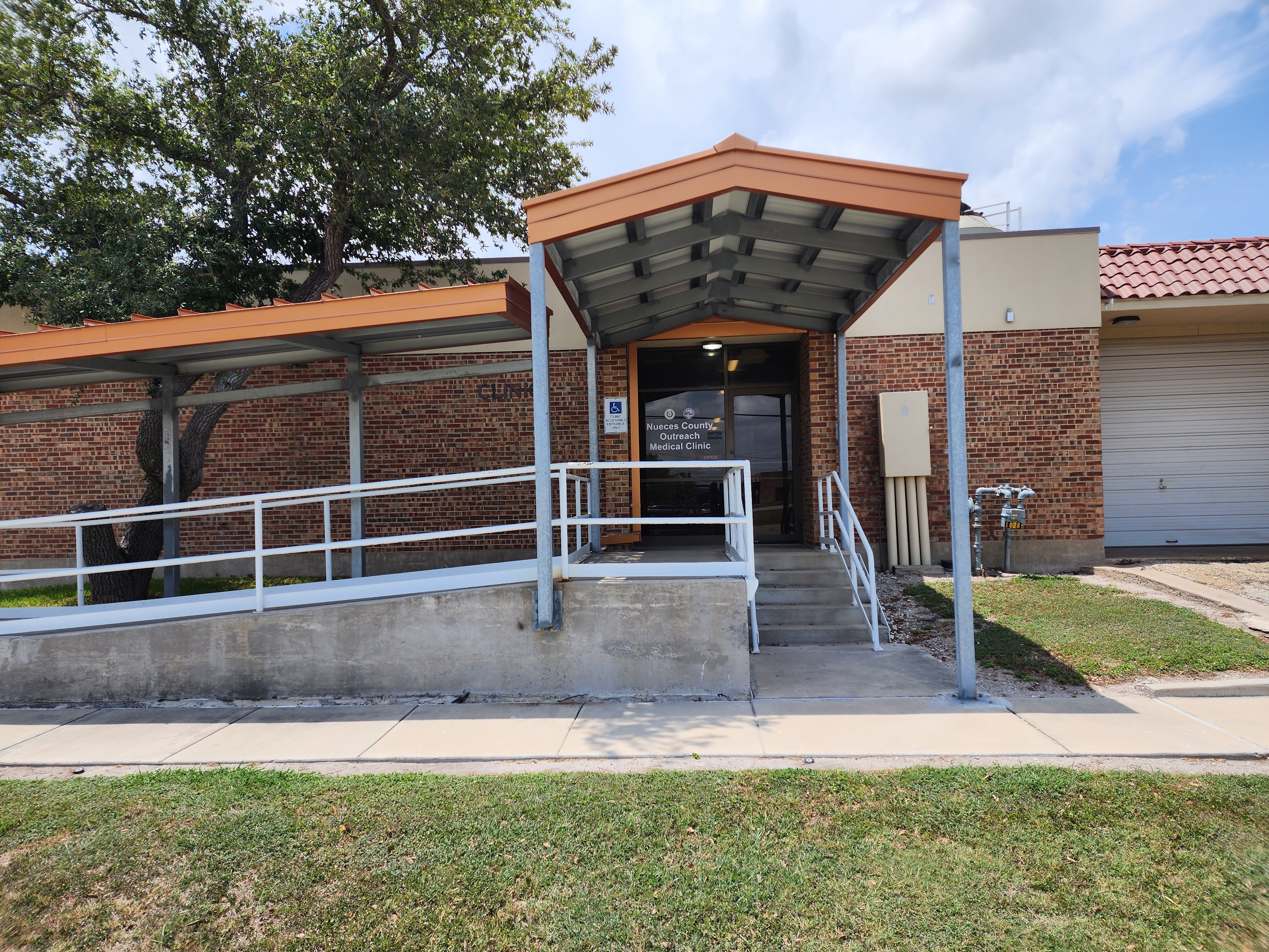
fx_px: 843
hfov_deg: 73.9
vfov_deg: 58.9
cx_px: 634
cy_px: 476
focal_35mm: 23
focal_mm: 6.4
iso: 12
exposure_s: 1/1276
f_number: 1.8
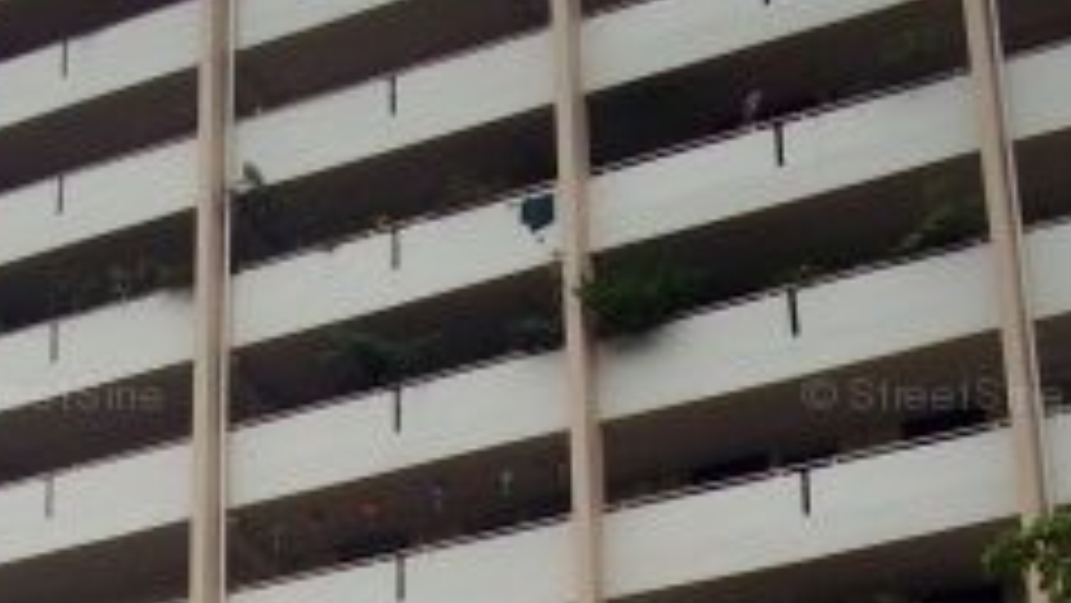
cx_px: 238
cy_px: 850
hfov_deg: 22.7
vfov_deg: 12.5
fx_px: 2642
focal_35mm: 93
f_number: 5.6
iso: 80
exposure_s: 1/160
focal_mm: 6.2
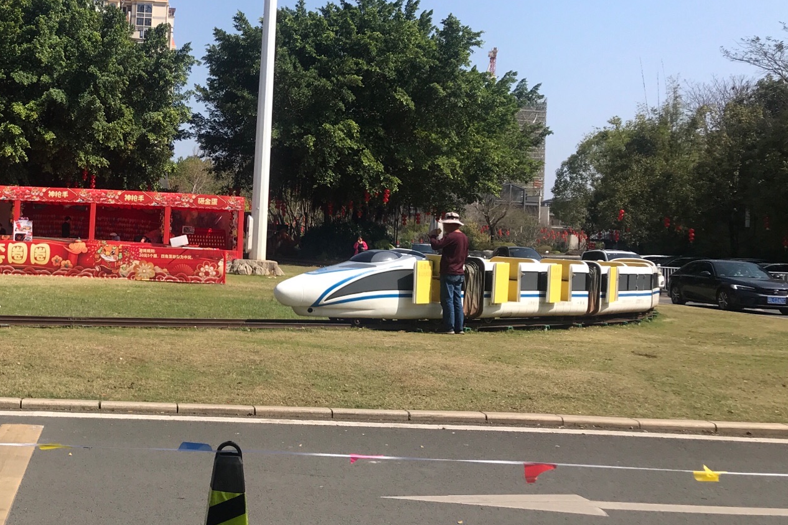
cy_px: 188
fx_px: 1007
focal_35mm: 46
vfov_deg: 29.1
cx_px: 167
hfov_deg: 41.1
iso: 20
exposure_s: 1/1953
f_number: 1.8
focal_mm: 3.99
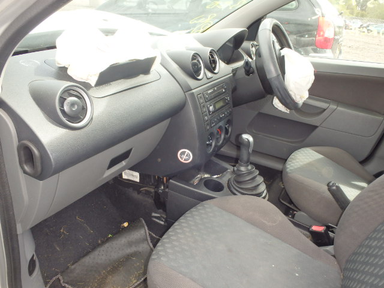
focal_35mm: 28
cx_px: 192
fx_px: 311
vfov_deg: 49.7
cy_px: 144
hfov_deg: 63.4
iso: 125
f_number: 3.9
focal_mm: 5
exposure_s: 1/100
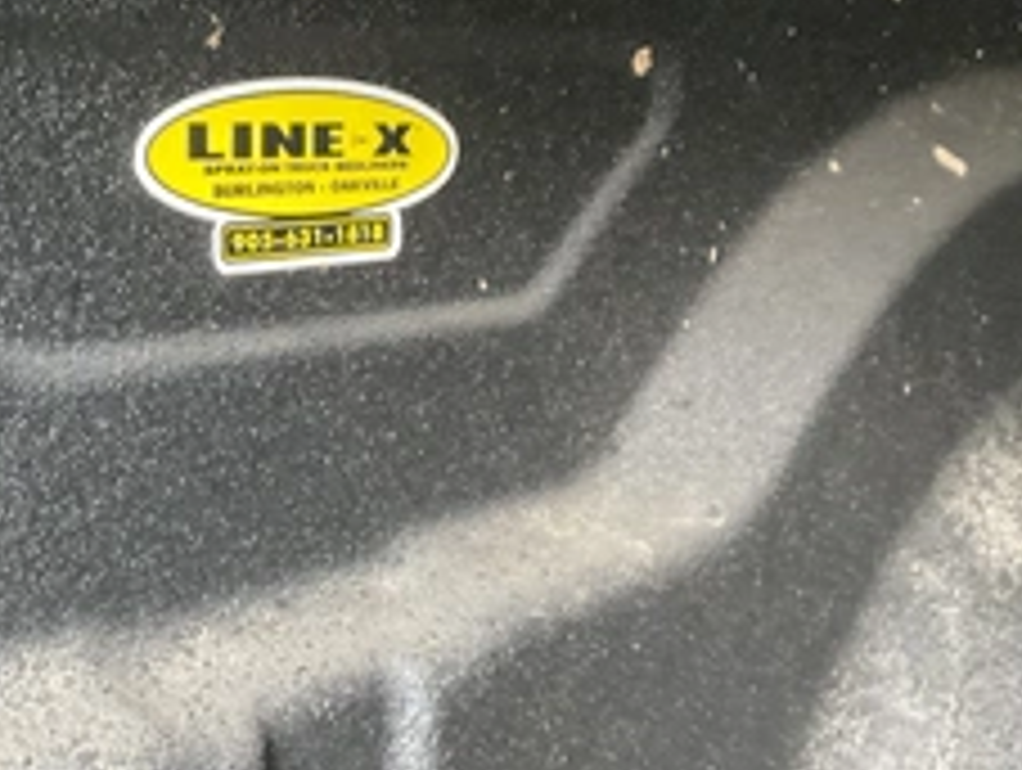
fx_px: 1508
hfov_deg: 37.1
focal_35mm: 51
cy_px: 270
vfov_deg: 28.5
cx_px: 365
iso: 500
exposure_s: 1/30
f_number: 1.8
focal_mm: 3
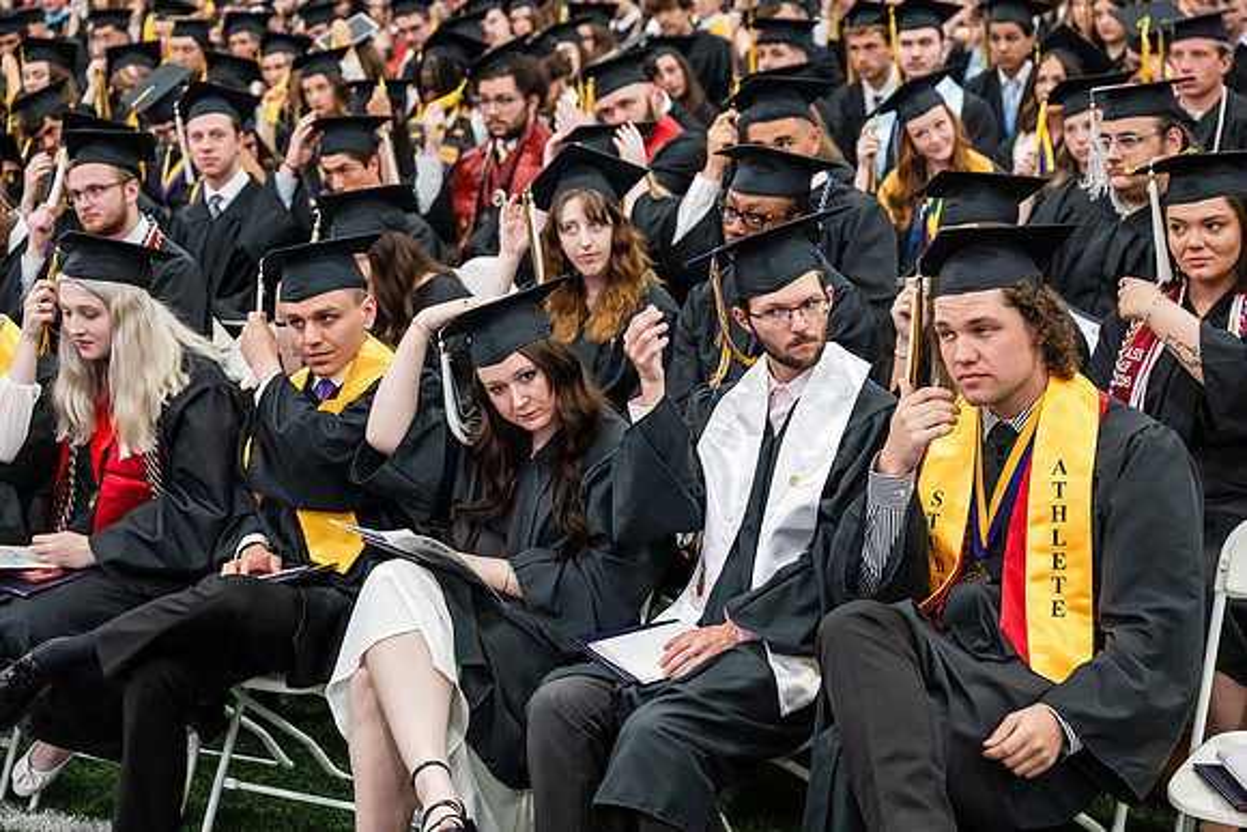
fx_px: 2425
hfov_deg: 28.8
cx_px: 624
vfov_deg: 19.5
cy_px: 416
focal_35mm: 70
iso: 4000
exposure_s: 1/200
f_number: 3.5
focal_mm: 70
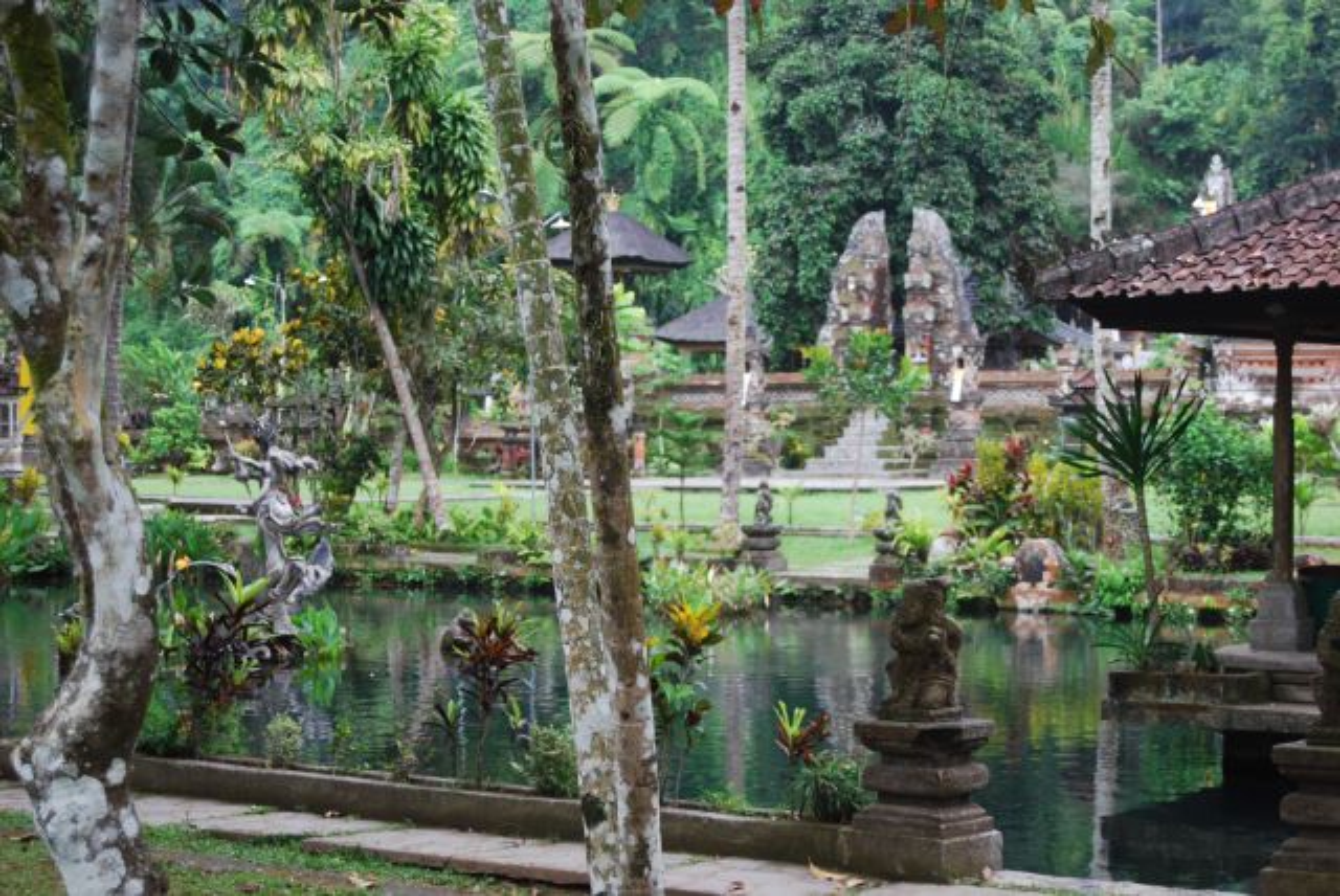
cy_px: 448
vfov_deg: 19.8
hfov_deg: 29.2
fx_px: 2571
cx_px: 670
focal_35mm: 69
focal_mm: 46
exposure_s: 1/40
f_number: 5.3
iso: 200
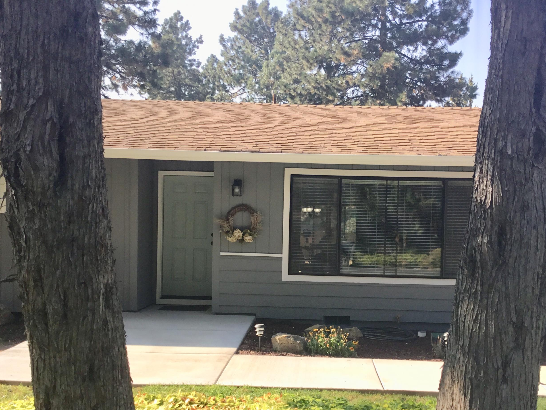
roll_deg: -1.2
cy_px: 250
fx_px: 599
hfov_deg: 48.9
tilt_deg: -1.8
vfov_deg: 37.6
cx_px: 305
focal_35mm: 38
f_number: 2.4
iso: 25
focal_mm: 3.3
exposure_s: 1/424
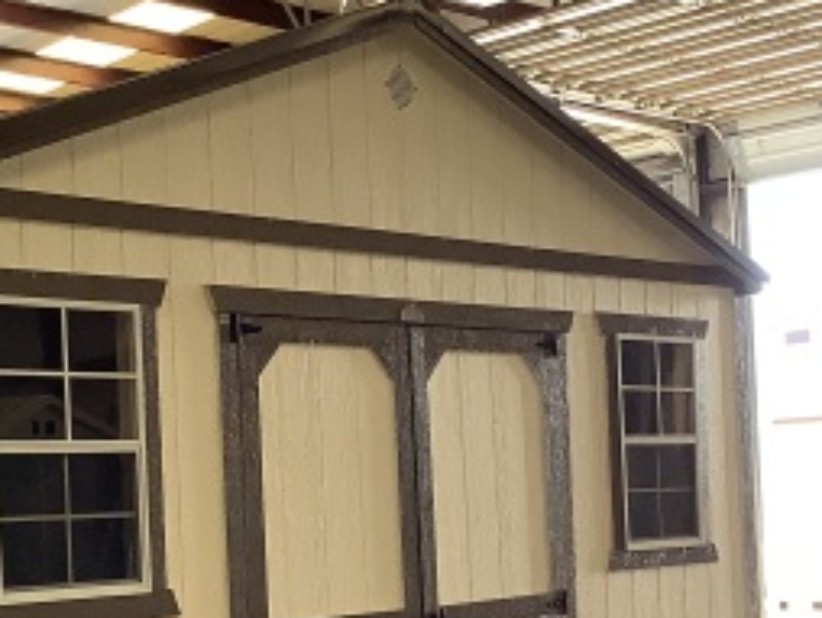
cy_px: 489
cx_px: 259
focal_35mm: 78
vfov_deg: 18.8
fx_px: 1854
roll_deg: +2.0
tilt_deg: -0.6
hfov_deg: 24.8
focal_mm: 3.3
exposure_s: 1/120
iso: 80
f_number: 2.4
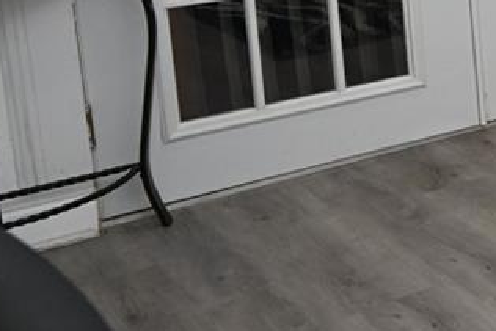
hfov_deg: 15.4
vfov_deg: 15.8
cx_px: 1157
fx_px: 1116
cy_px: -132
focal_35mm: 81
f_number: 8
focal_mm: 16
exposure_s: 1/60
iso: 1000
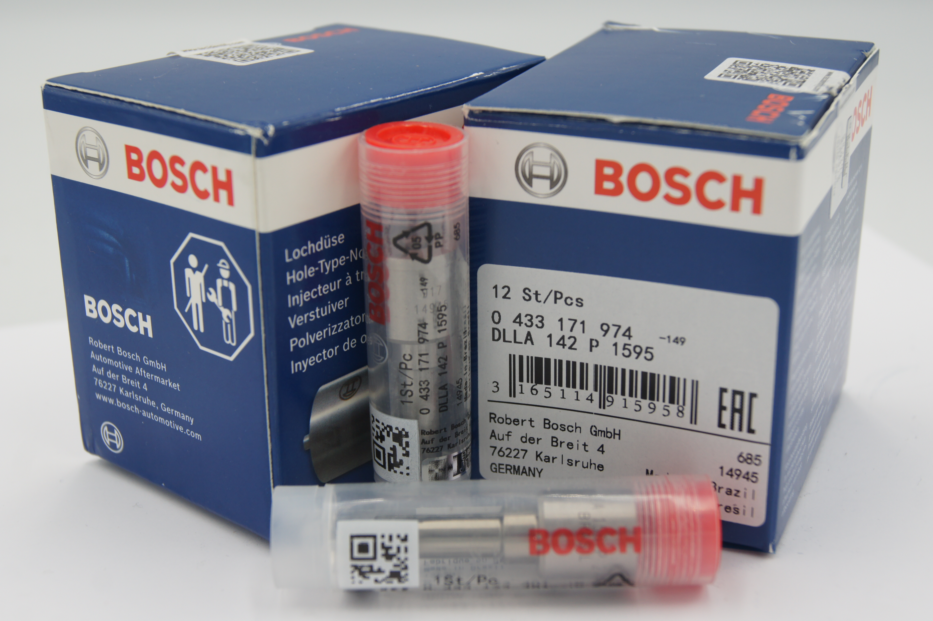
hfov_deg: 37.9
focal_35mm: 52
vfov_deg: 25.7
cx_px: 466
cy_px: 310
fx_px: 1360
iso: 200
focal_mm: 35
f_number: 5.6
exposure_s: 1/125
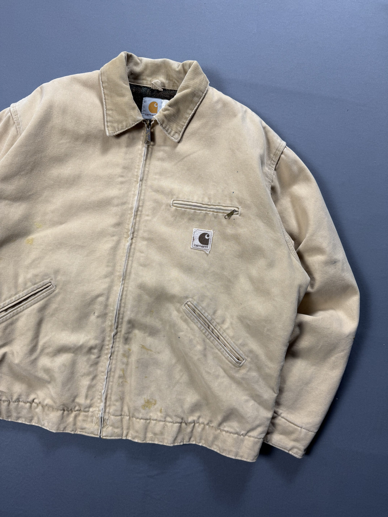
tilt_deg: -86.1
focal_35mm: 24
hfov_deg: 56.8
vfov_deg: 71.6
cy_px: 258
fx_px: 359
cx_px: 194
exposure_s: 1/60
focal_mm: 6.76
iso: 125
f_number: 1.78
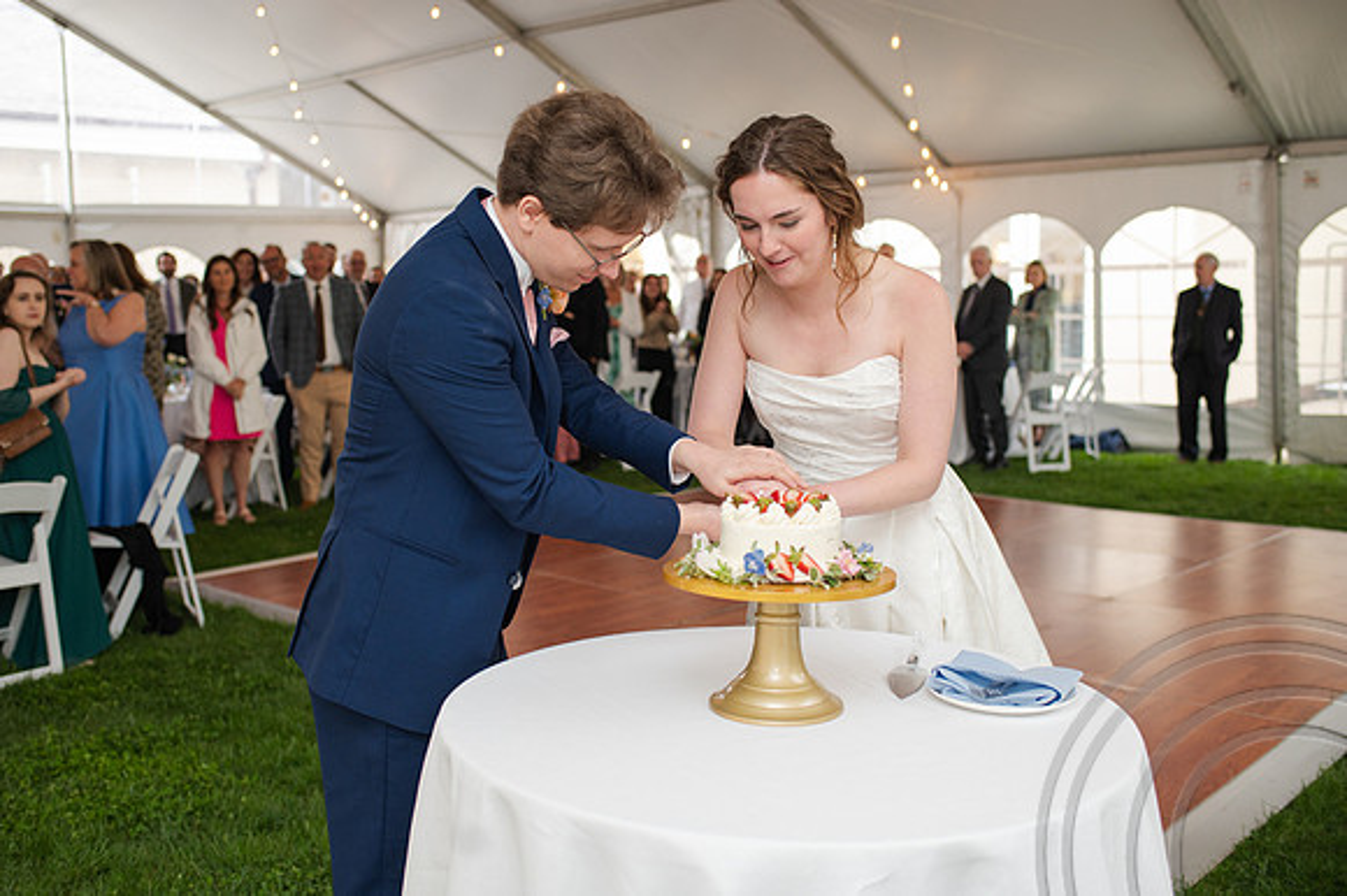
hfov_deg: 52.1
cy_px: 448
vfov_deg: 36.1
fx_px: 1377
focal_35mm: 37
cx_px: 638
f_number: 3.2
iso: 800
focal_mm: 35
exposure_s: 1/200
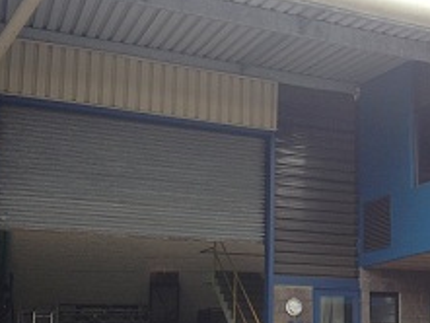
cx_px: 333
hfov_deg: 30.5
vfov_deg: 23.6
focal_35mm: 62
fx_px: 771
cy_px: 218
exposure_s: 1/186
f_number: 2.4
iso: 64
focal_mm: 4.28
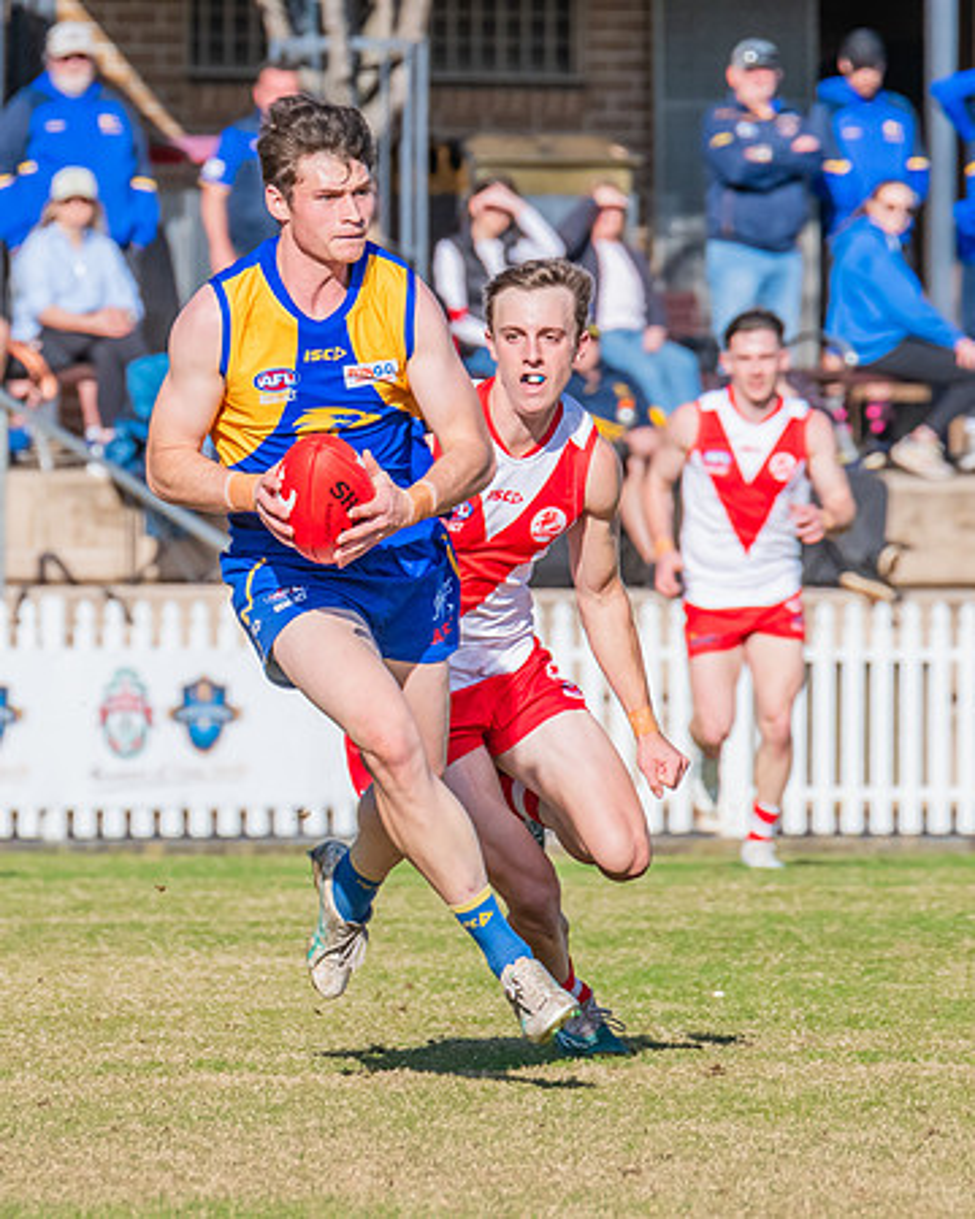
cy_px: 526
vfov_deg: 2.1
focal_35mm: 923
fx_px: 33284
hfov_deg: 1.7
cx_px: 197
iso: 800
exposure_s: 1/1250
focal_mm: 420
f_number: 13
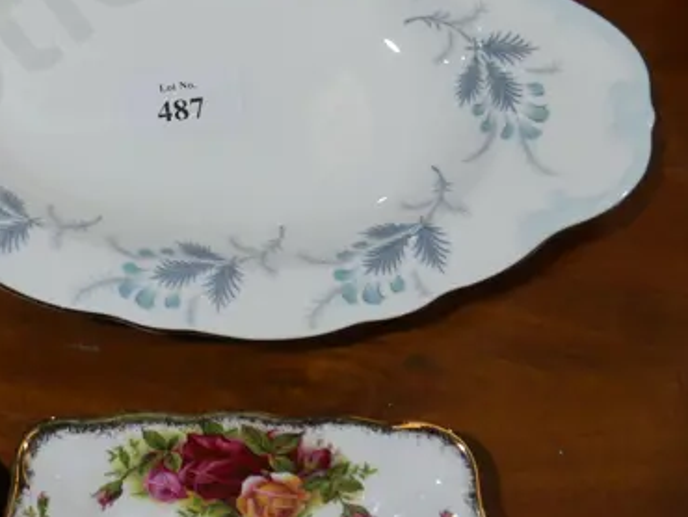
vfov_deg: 17.7
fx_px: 1651
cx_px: -104
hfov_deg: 22.0
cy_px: 127
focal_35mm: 83
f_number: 4.5
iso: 200
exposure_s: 1/125
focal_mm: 15
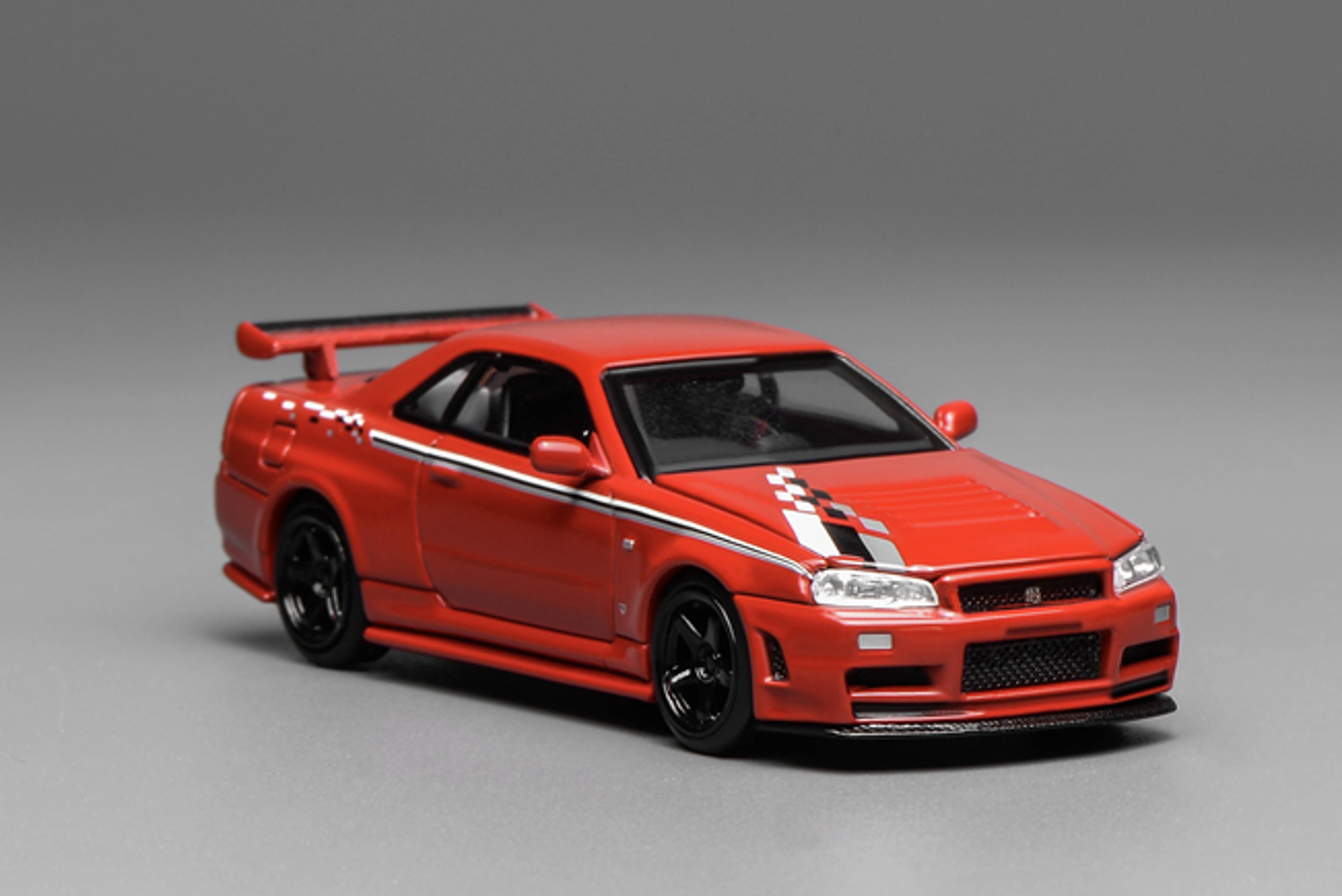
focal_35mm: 129
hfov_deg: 15.9
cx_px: 697
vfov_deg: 10.6
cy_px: 486
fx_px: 4812
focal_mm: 105
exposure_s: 1/1.25
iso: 100
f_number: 22
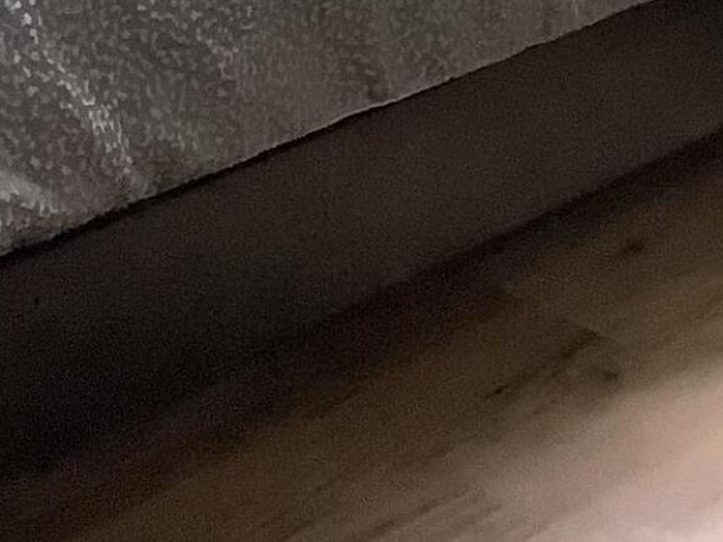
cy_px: -792
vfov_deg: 8.7
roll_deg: +1.1
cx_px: -957
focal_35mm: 154
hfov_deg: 11.0
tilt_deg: -13.4
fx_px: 3216
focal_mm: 3.3
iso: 160
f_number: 2.4
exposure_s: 1/60
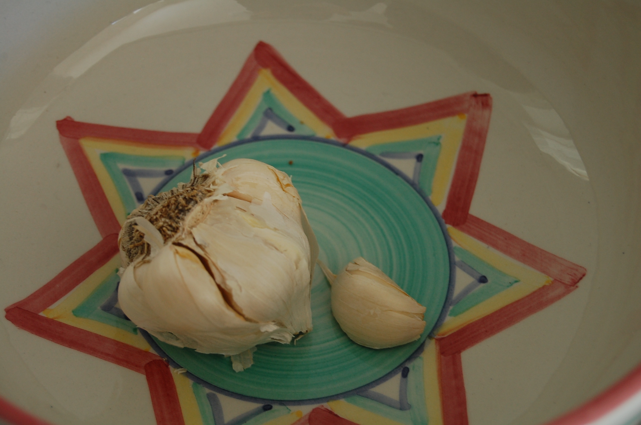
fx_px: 1466
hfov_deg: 24.7
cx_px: 320
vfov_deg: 16.5
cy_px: 212
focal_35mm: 82
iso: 400
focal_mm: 55
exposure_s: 1/30
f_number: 5.6
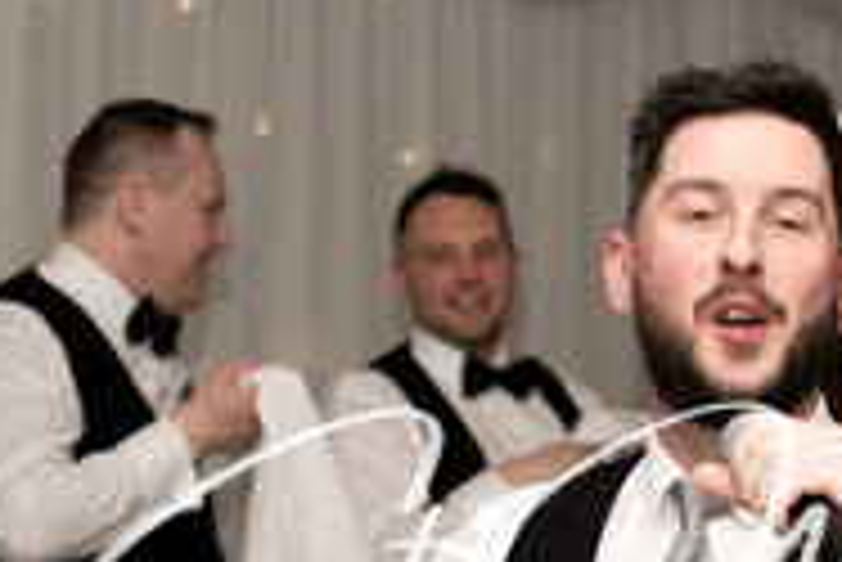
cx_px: 736
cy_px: 325
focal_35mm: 241
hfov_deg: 8.5
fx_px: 5641
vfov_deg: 5.7
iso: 250
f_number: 2.8
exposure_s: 1/160
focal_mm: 100
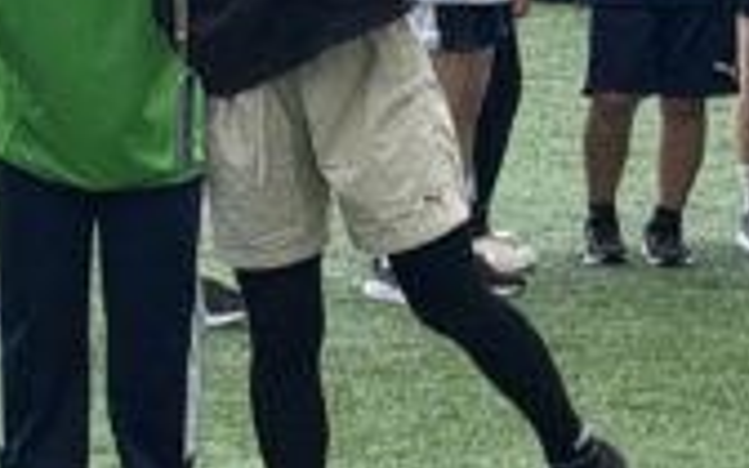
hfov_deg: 8.4
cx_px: -927
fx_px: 4756
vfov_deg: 5.6
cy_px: -267
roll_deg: +0.6
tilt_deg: -0.6
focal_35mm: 233
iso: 100
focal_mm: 6.76
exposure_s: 1/2033
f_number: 1.78
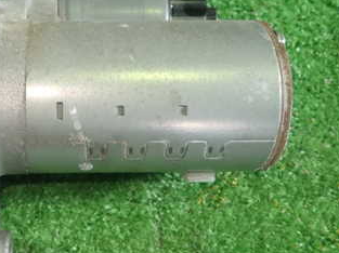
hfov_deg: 38.4
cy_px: 93
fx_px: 470
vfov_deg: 30.1
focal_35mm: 48
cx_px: 73
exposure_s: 1/60
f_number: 2
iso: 160
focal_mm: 4.5
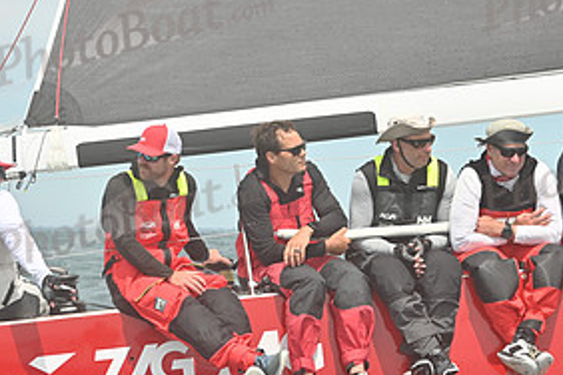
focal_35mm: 189
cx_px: 379
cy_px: 294
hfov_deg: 10.9
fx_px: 2956
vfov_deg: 7.3
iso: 320
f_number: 8
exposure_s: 1/1250
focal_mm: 92
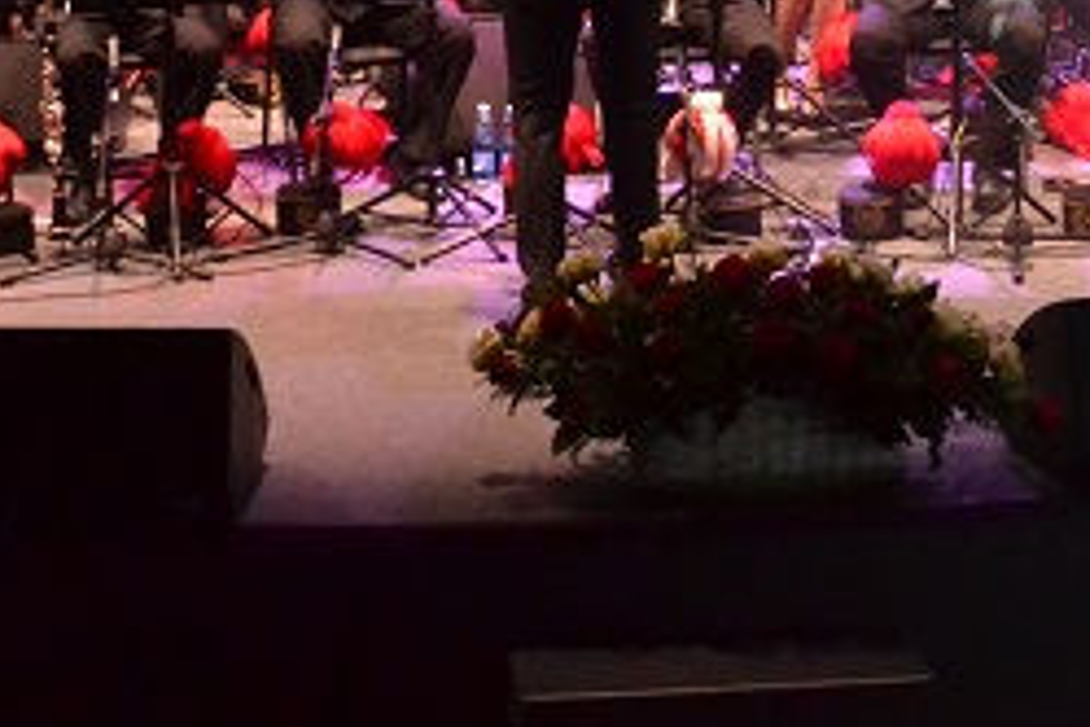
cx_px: 753
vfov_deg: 12.4
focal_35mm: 106
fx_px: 3209
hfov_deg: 19.2
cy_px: -274
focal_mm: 22
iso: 3200
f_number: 5
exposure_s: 1/100
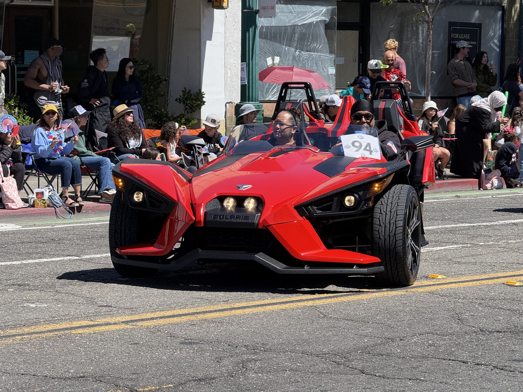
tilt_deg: -4.1
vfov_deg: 12.3
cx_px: 262
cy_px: 196
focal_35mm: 120
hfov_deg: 16.4
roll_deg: -0.5
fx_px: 1813
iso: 50
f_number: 2.8
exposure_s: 1/990
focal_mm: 15.66
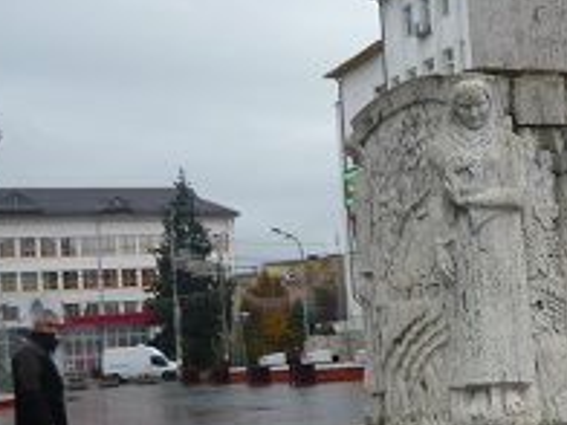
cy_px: 272
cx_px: 550
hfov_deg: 26.8
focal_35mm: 69
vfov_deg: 21.3
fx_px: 1130
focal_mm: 5.5
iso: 100
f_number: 2.8
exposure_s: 1/80
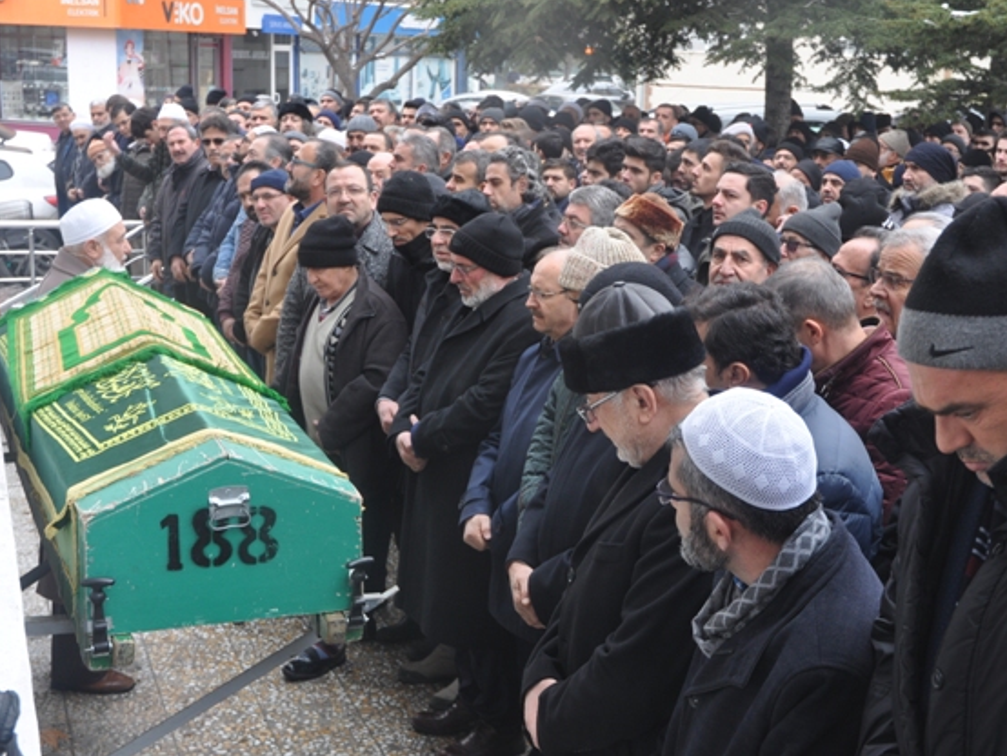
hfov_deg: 37.1
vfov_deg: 28.3
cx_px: 516
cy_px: 372
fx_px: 1500
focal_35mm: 52
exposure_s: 1/125
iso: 360
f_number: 5.6
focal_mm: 31
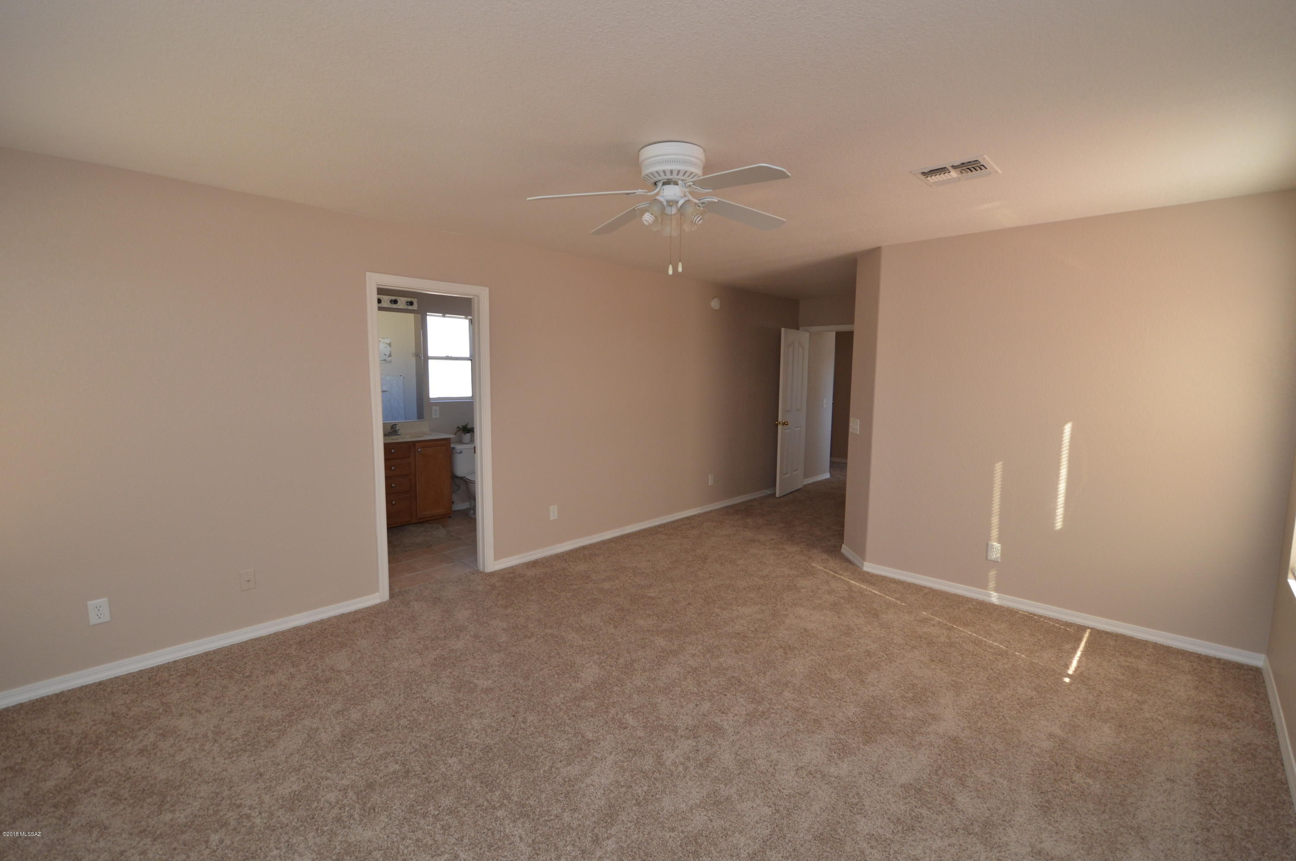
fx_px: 539
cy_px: 430
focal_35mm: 15
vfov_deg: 77.2
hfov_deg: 100.4
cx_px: 648
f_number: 4.5
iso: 400
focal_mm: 10
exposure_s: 1/80
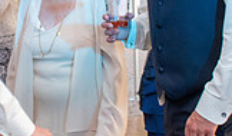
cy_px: 40
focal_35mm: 100
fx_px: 622
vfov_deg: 12.5
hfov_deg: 20.8
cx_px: 33
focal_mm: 18
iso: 1000
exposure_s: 1/60
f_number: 3.5
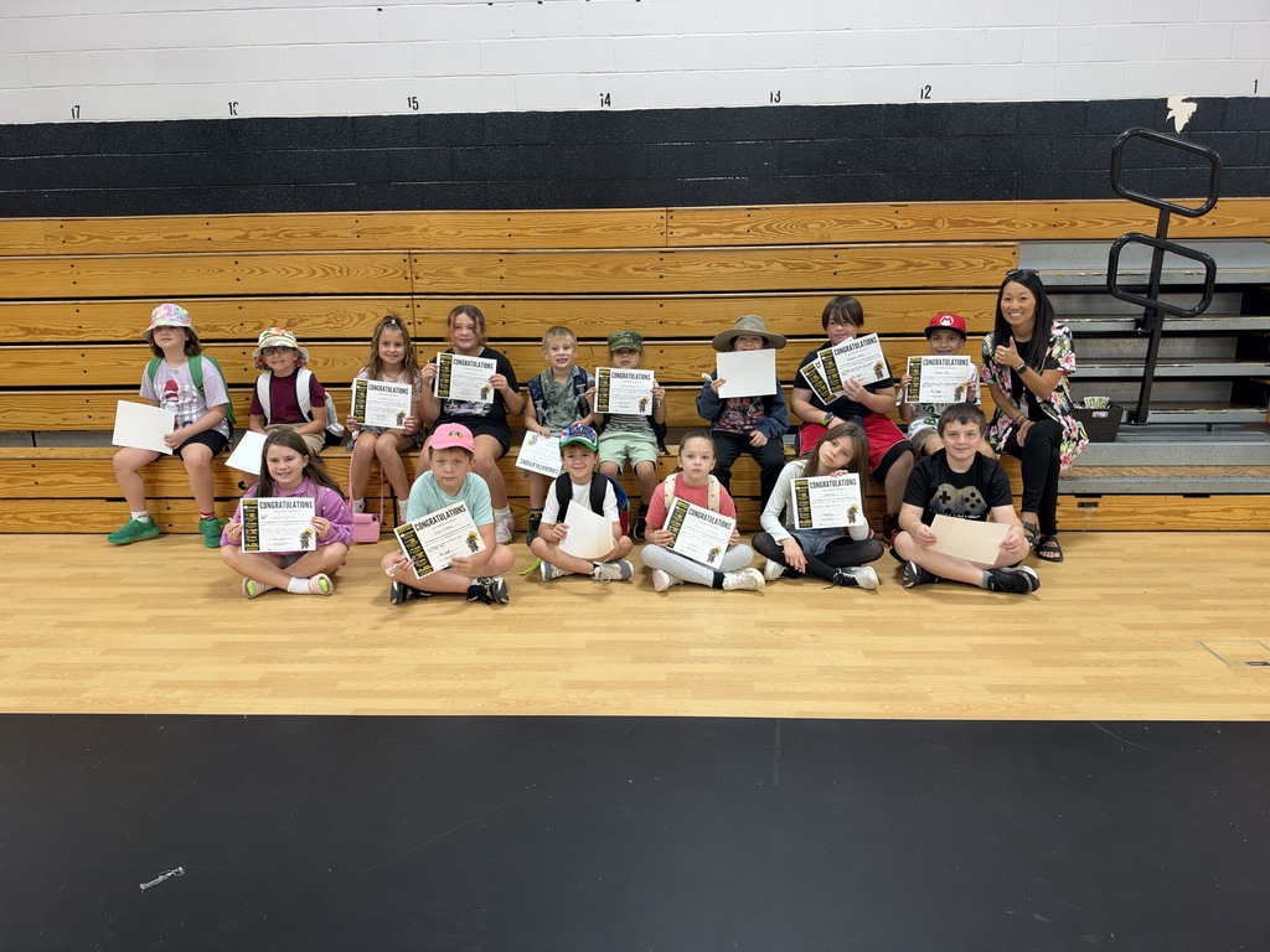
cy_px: 476
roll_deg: +0.8
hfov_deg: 71.6
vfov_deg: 56.8
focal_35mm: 24
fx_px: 881
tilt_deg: -13.0
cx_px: 635
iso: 400
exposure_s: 1/120
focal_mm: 6.93
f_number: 1.8
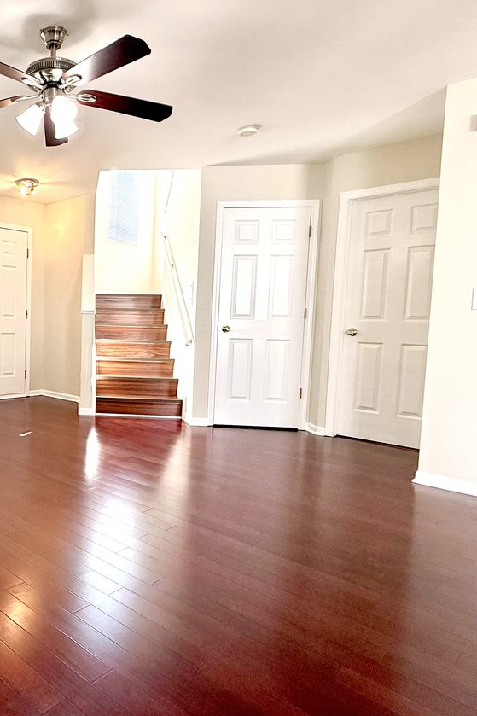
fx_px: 497
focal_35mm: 25
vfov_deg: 71.5
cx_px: 21
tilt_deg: -3.1
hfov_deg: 45.0
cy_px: 352
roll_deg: -1.0
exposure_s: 1/120
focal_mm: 2.22
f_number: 2.2
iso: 100
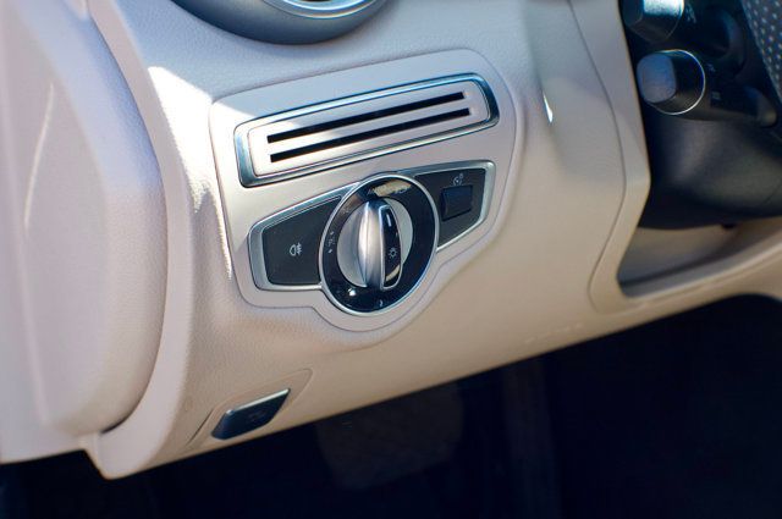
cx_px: 391
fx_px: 1627
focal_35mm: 75
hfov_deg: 27.0
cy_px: 260
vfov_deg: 18.1
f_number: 7.1
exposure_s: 1/200
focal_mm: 50
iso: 500
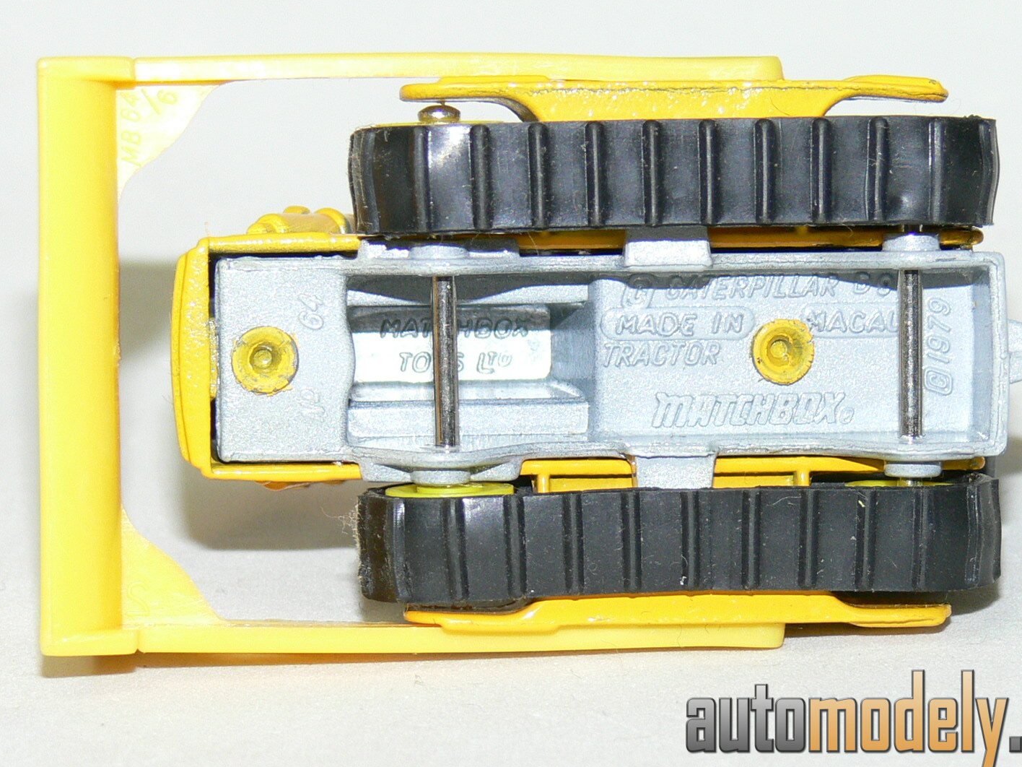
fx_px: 5403
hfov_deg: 10.8
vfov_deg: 8.1
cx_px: 520
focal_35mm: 183
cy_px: 347
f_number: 4
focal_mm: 21.7
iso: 100
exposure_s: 1/30
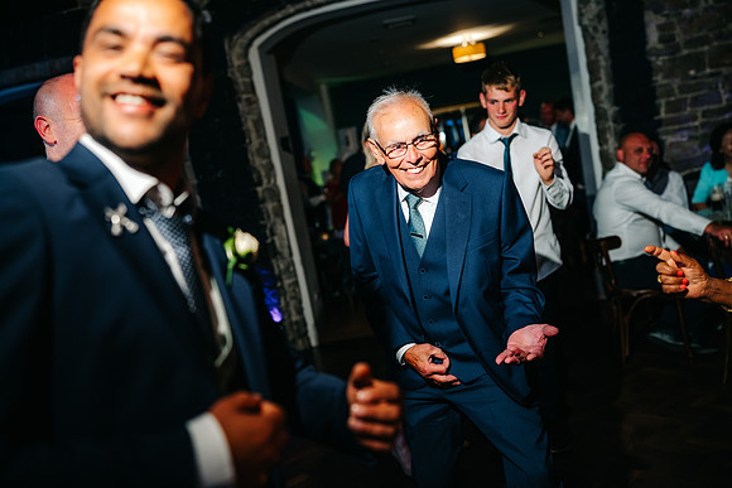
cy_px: 244
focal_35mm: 35
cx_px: 366
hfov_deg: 54.4
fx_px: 712
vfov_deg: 37.9
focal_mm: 35
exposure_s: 1/200
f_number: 2
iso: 400
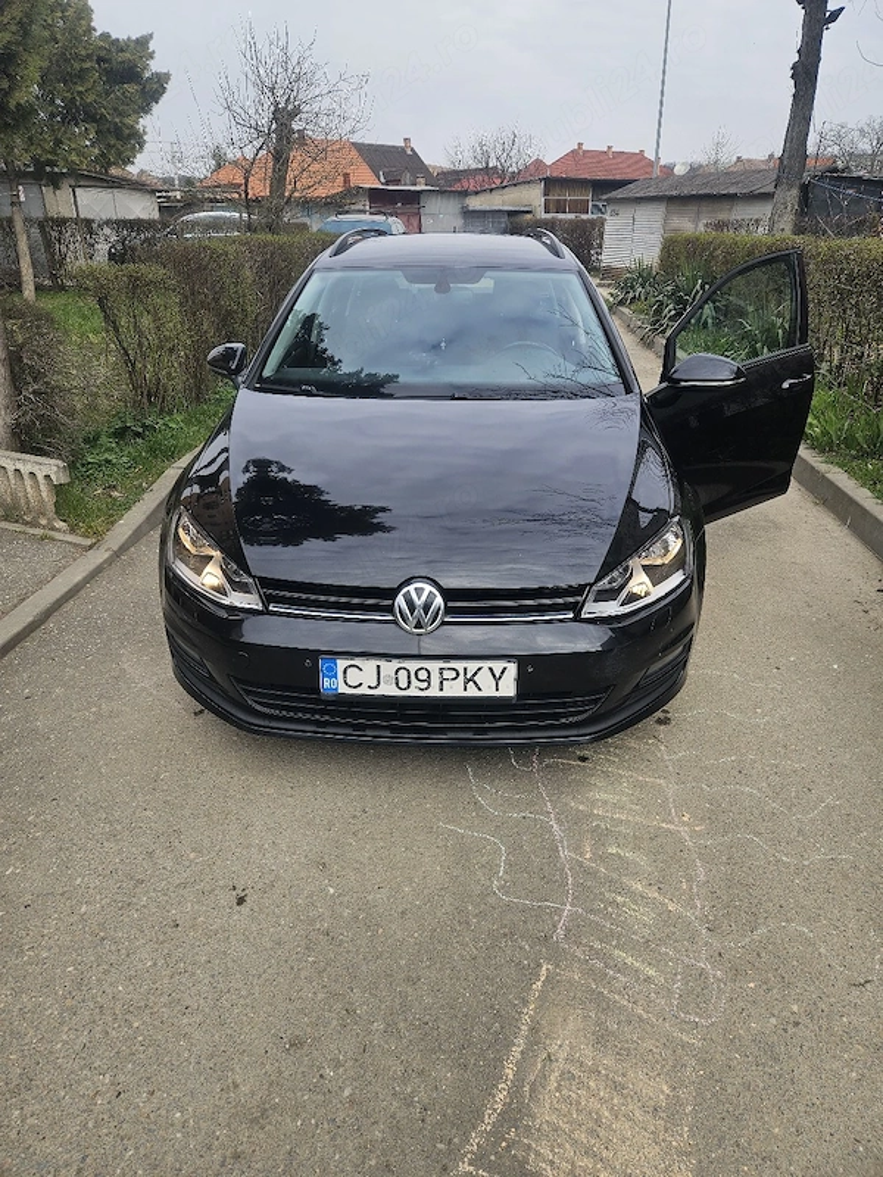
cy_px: 588
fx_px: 782
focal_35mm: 23
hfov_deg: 58.9
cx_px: 442
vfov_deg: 73.9
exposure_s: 1/435
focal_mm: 5.4
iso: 25
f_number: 1.8
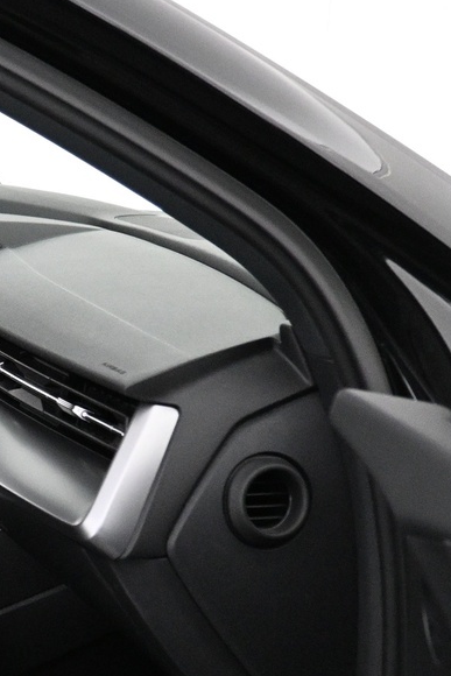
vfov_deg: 29.8
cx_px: -182
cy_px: 456
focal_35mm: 67
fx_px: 1258
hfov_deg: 18.5
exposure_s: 1/60
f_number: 3.5
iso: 3600
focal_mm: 16
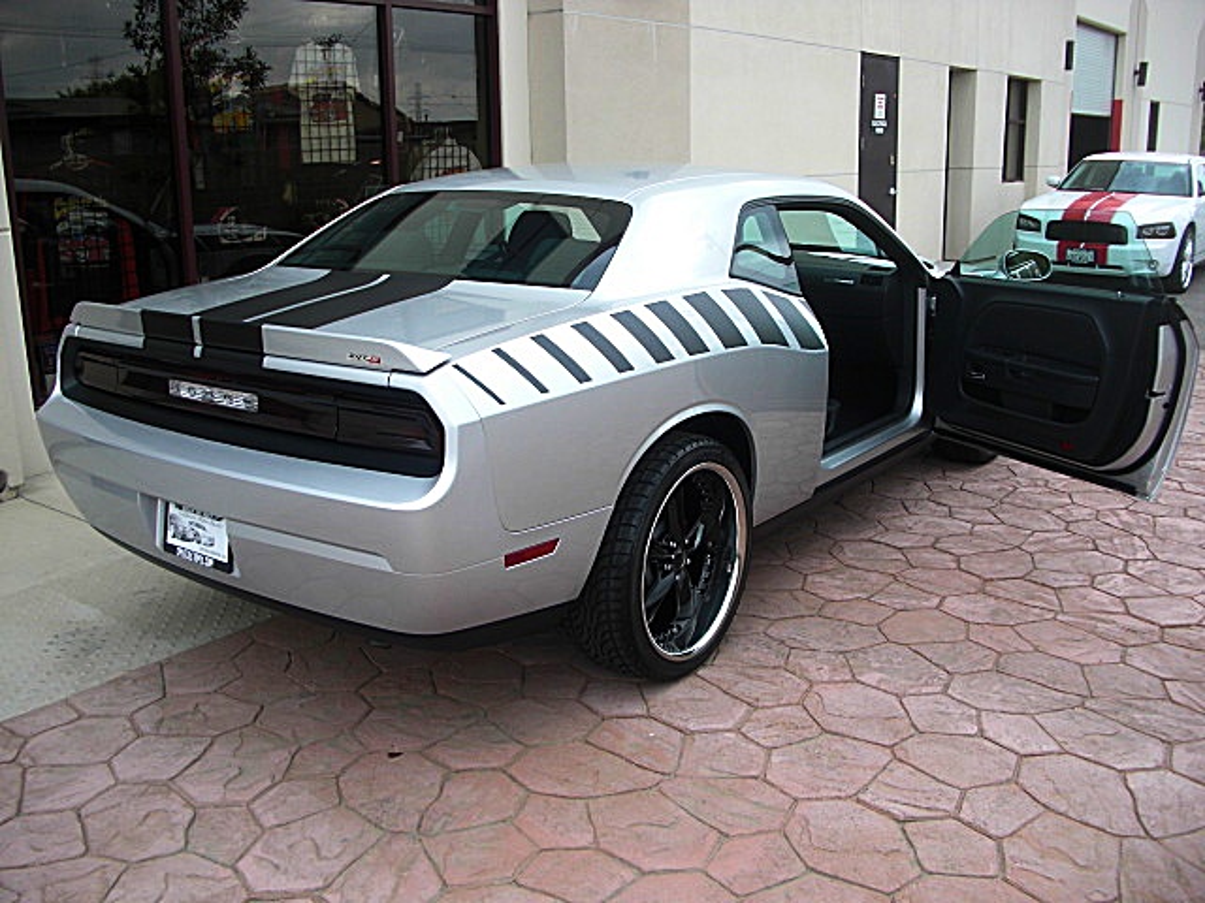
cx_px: 602
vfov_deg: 39.7
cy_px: 452
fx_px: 1253
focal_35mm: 36
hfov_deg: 51.4
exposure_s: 1/250
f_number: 2.8
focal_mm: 6.3
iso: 50
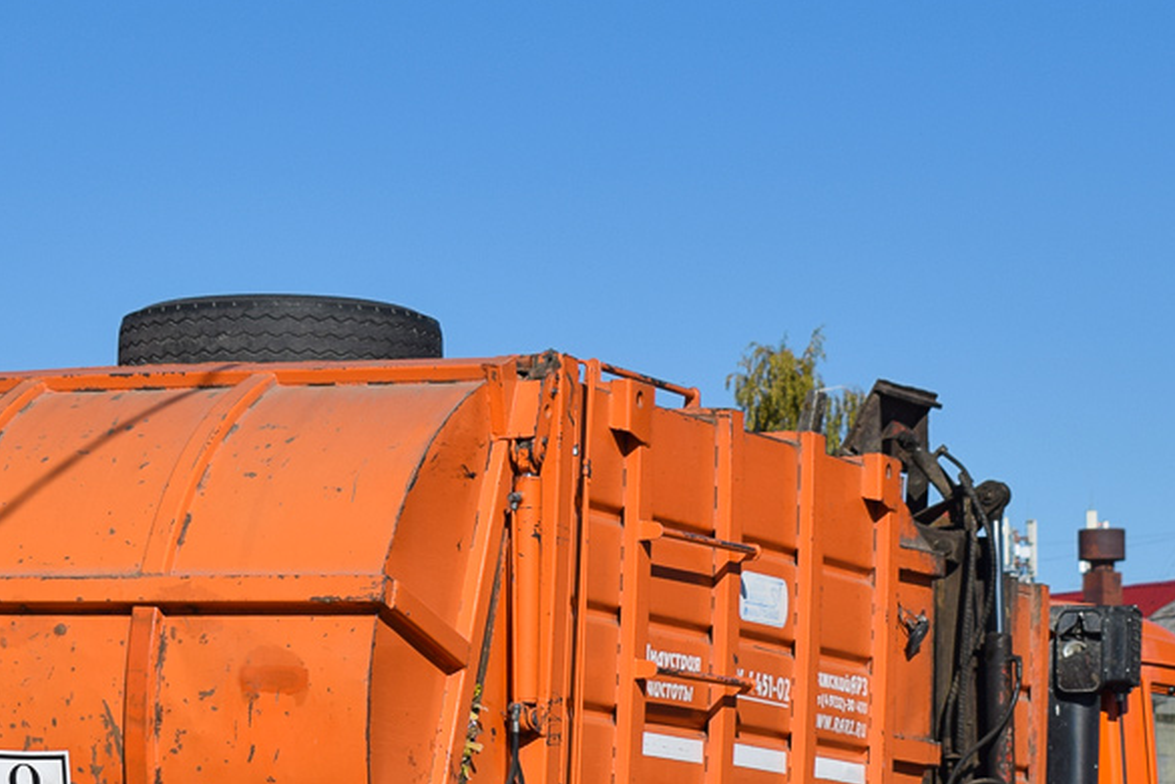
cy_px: 712
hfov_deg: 17.5
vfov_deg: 11.6
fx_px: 3818
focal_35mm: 117
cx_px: 536
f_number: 6.3
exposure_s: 1/1000
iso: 100
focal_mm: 38
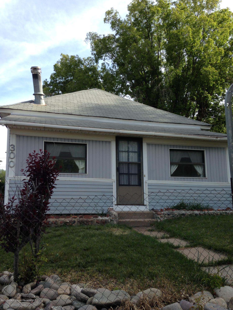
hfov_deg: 42.9
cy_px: 155
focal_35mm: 33
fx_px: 296
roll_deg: -2.4
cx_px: 116
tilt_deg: +10.2
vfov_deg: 55.4
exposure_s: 1/565
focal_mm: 4.12
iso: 50
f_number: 2.4
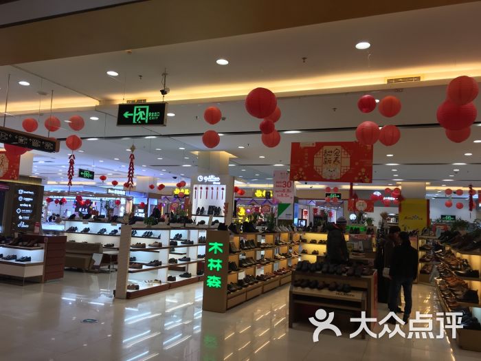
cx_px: 240
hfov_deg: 61.7
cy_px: 180
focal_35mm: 29
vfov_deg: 48.2
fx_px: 403
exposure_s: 1/100
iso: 40
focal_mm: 4.15
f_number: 2.2
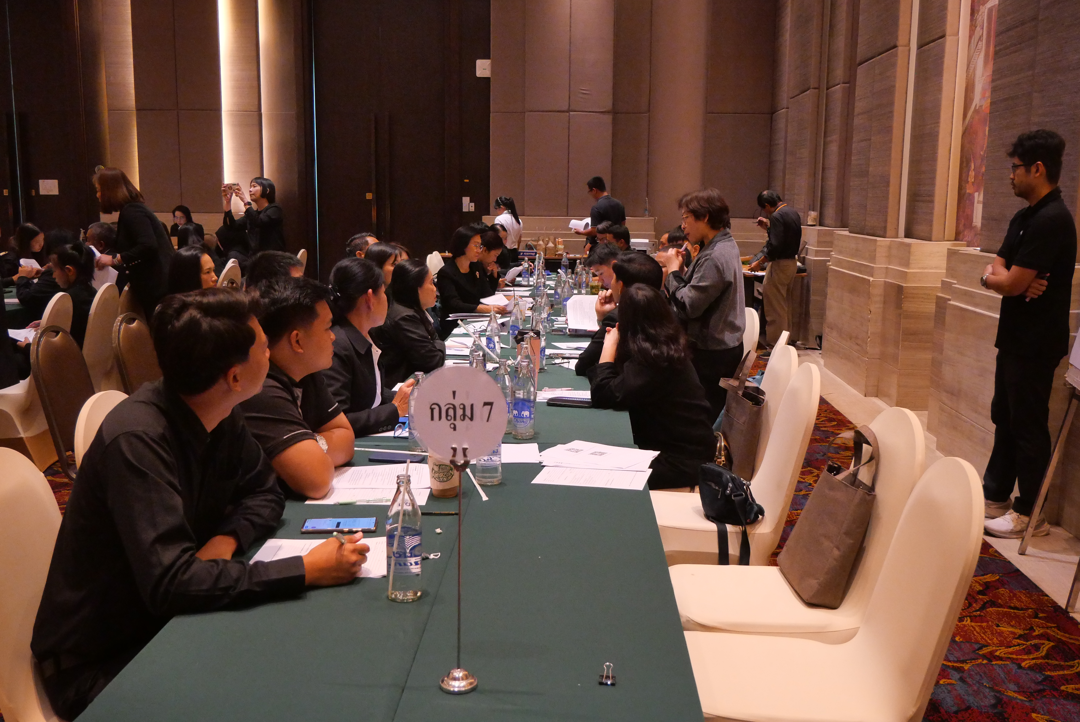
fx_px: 1051
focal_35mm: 35
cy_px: 361
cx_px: 540
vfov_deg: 37.9
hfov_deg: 54.4
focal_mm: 17
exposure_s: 1/160
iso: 3200
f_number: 4.5
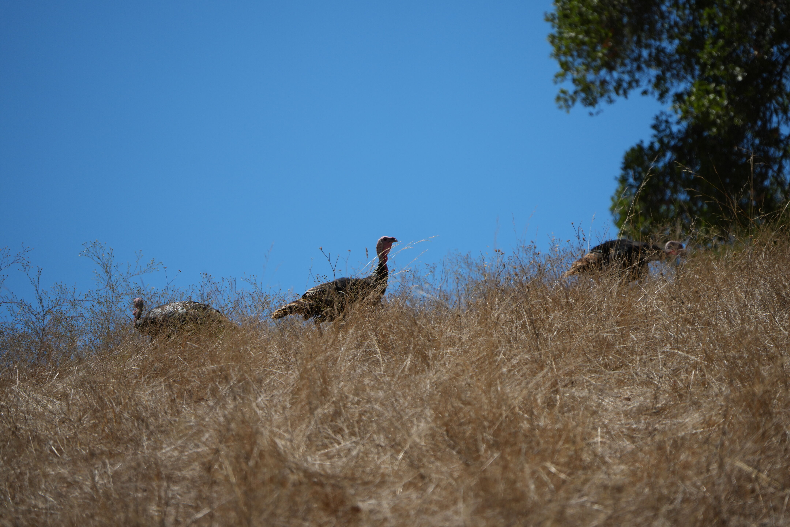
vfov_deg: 3.4
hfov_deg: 5.2
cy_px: 264
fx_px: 8777
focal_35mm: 400
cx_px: 395
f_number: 6.3
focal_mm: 400
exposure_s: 1/2000
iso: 400
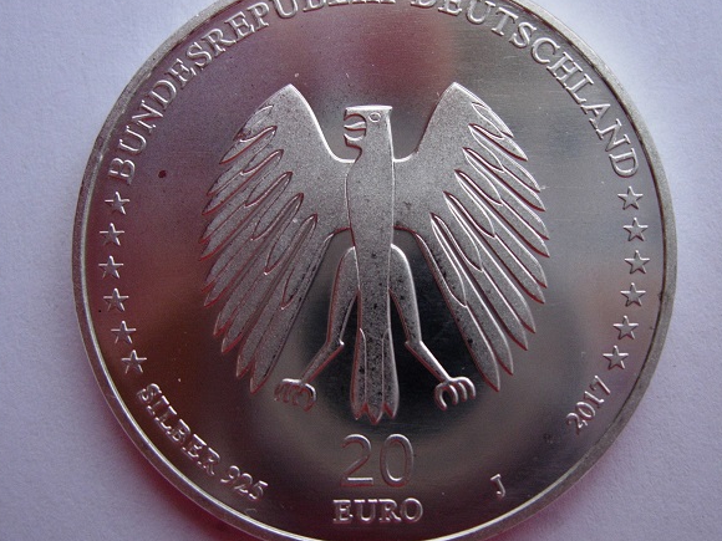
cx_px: 406
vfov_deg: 28.6
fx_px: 1064
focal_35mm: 51
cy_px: 287
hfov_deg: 37.4
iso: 100
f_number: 2.8
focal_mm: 7.8
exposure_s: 1/32
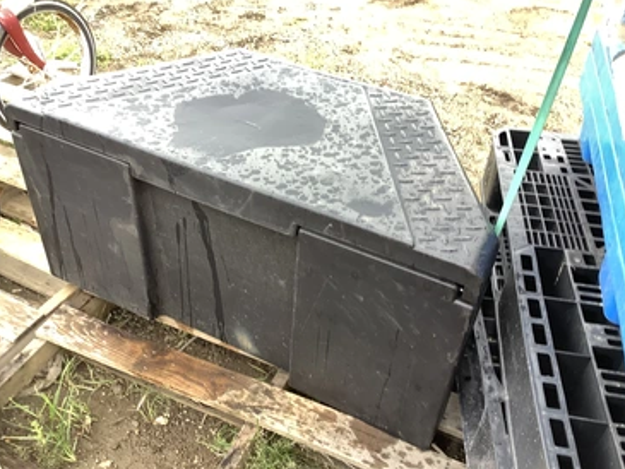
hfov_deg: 53.9
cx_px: 293
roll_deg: +0.2
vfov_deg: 41.8
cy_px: 246
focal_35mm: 34
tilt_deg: -37.6
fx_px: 614
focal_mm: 3.3
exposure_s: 1/60
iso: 80
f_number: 2.4
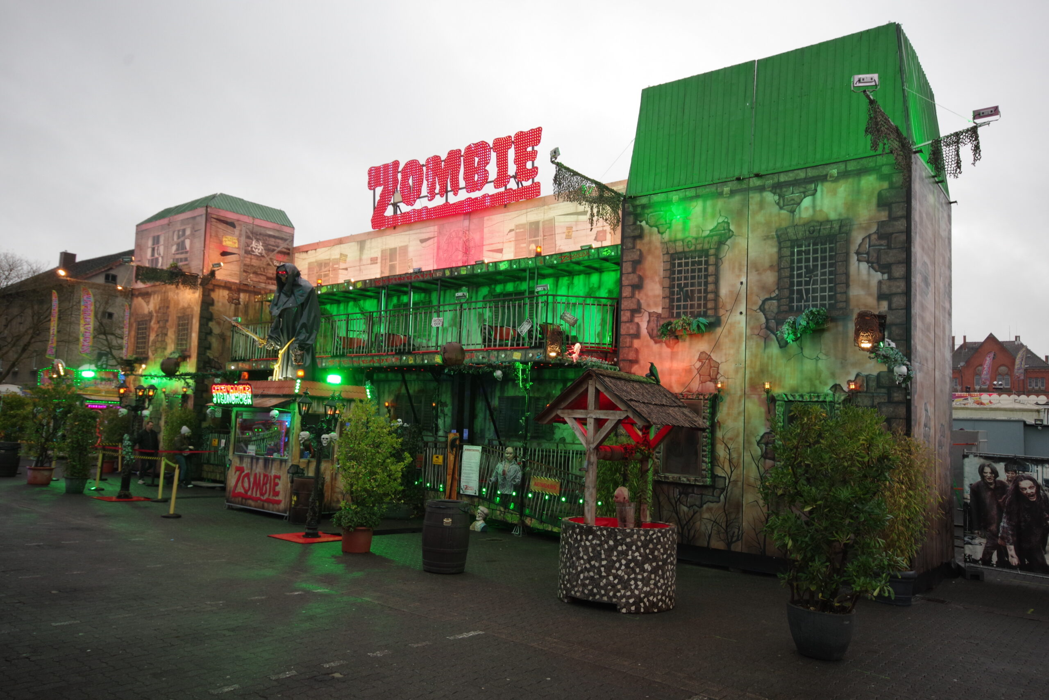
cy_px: 350
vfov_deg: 51.3
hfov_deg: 71.5
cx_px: 524
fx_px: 728
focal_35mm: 25
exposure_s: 1/60
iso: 800
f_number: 7.1
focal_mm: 17
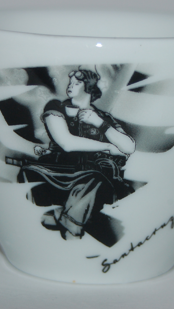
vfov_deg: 11.3
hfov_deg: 6.4
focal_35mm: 190
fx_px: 1559
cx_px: 110
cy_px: 154
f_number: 7.1
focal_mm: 80
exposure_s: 1/125
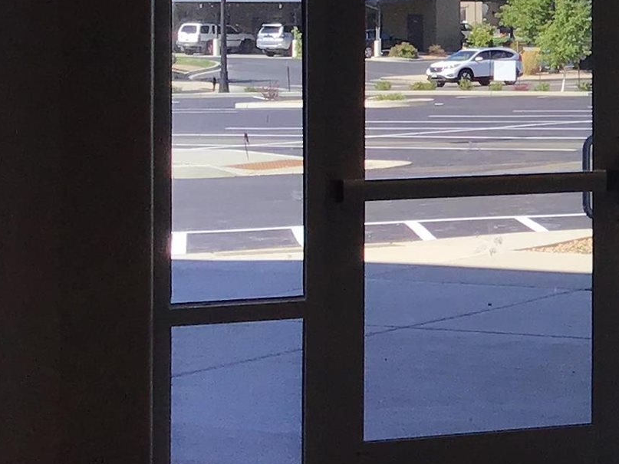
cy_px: -18
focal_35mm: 118
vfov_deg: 12.4
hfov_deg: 15.4
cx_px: 930
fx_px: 2110
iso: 25
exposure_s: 1/317
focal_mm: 3.3
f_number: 2.4
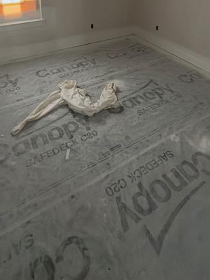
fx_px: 211
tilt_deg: -17.8
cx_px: 99
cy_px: 23
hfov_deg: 53.0
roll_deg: -1.5
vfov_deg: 57.0
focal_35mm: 26
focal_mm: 2.22
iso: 125
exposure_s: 1/105
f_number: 2.2
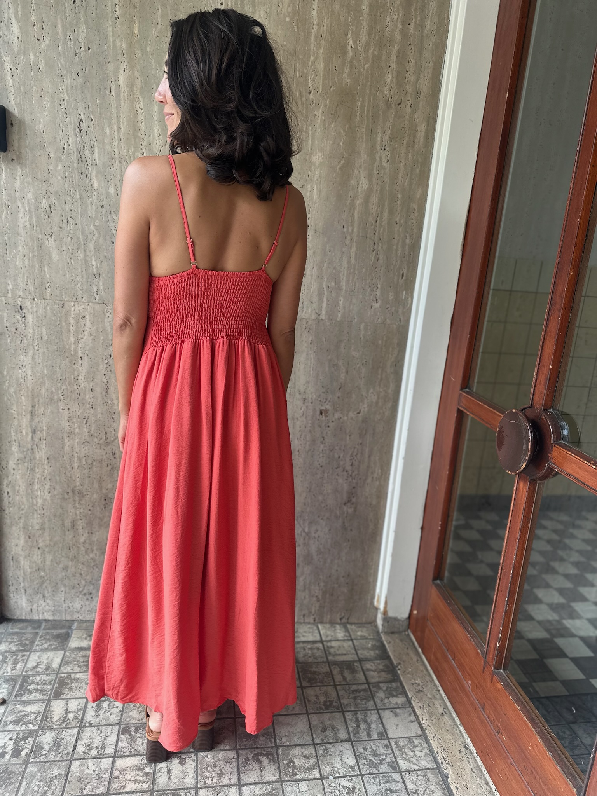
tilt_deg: -14.3
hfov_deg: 56.8
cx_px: 298
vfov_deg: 71.6
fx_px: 552
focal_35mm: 24
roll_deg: -4.9
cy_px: 398
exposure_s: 1/121
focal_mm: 6.86
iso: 64
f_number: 1.78
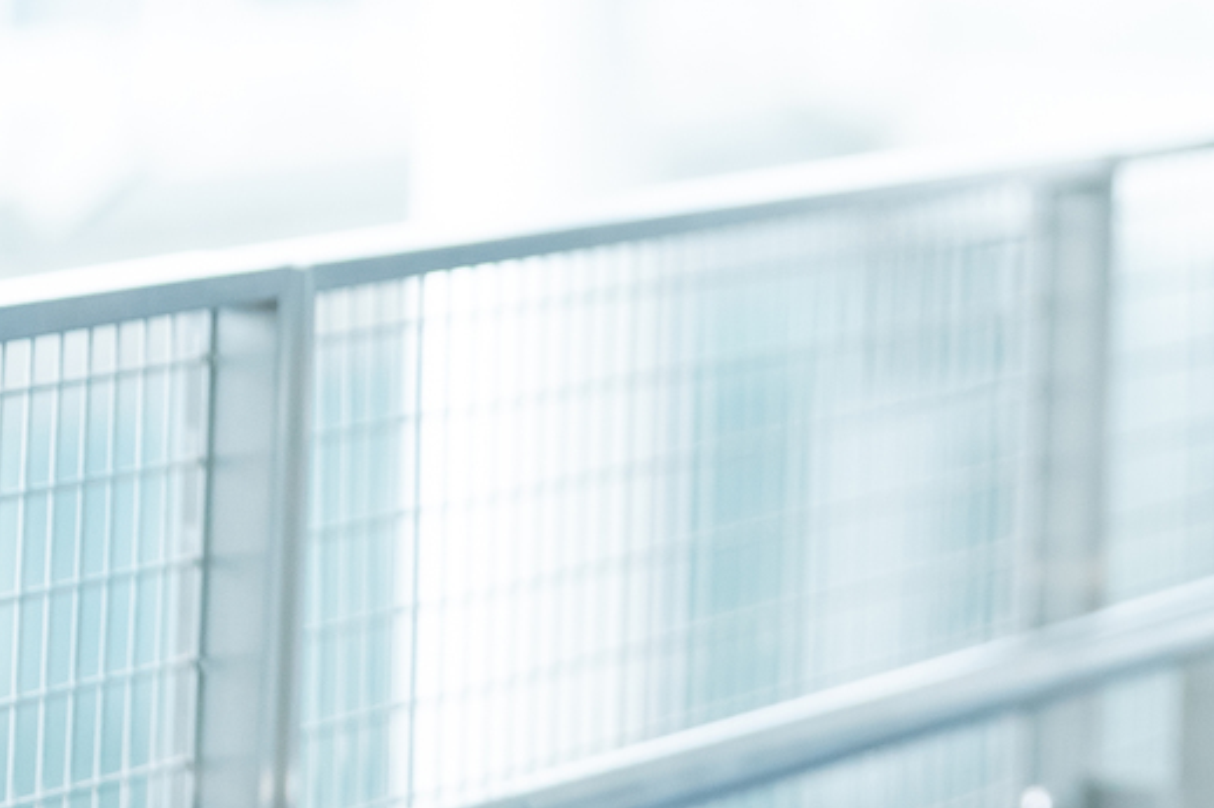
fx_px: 15608
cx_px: 2046
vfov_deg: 3.0
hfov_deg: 4.4
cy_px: -48
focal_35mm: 463
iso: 1000
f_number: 2.8
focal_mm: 120
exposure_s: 1/320
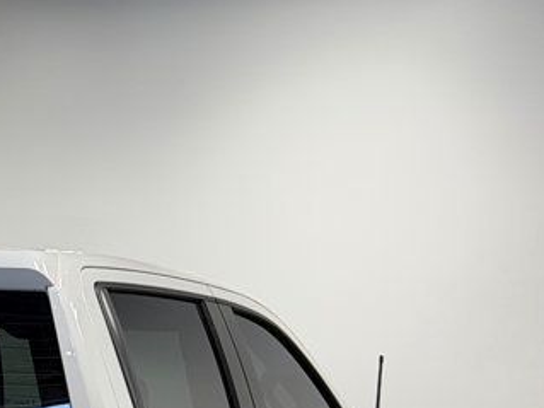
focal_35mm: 154
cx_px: -321
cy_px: 625
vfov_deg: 9.4
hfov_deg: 12.1
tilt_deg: -4.9
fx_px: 2419
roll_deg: -2.1
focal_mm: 6.76
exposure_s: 1/318
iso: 64
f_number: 1.78
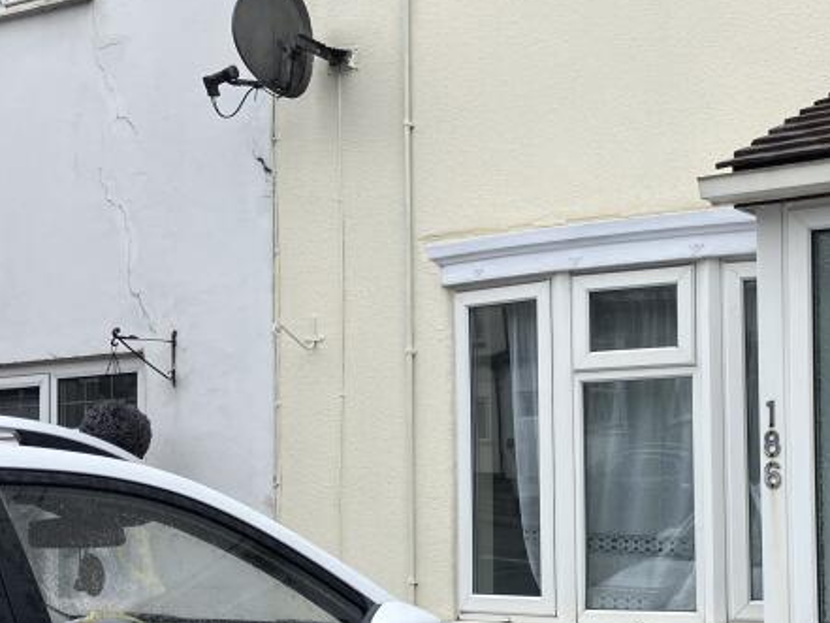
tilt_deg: +2.5
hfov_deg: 29.3
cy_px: 469
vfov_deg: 22.4
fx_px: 1559
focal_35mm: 65
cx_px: 629
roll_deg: +0.8
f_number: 1.8
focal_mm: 3.99
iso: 32
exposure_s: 1/433
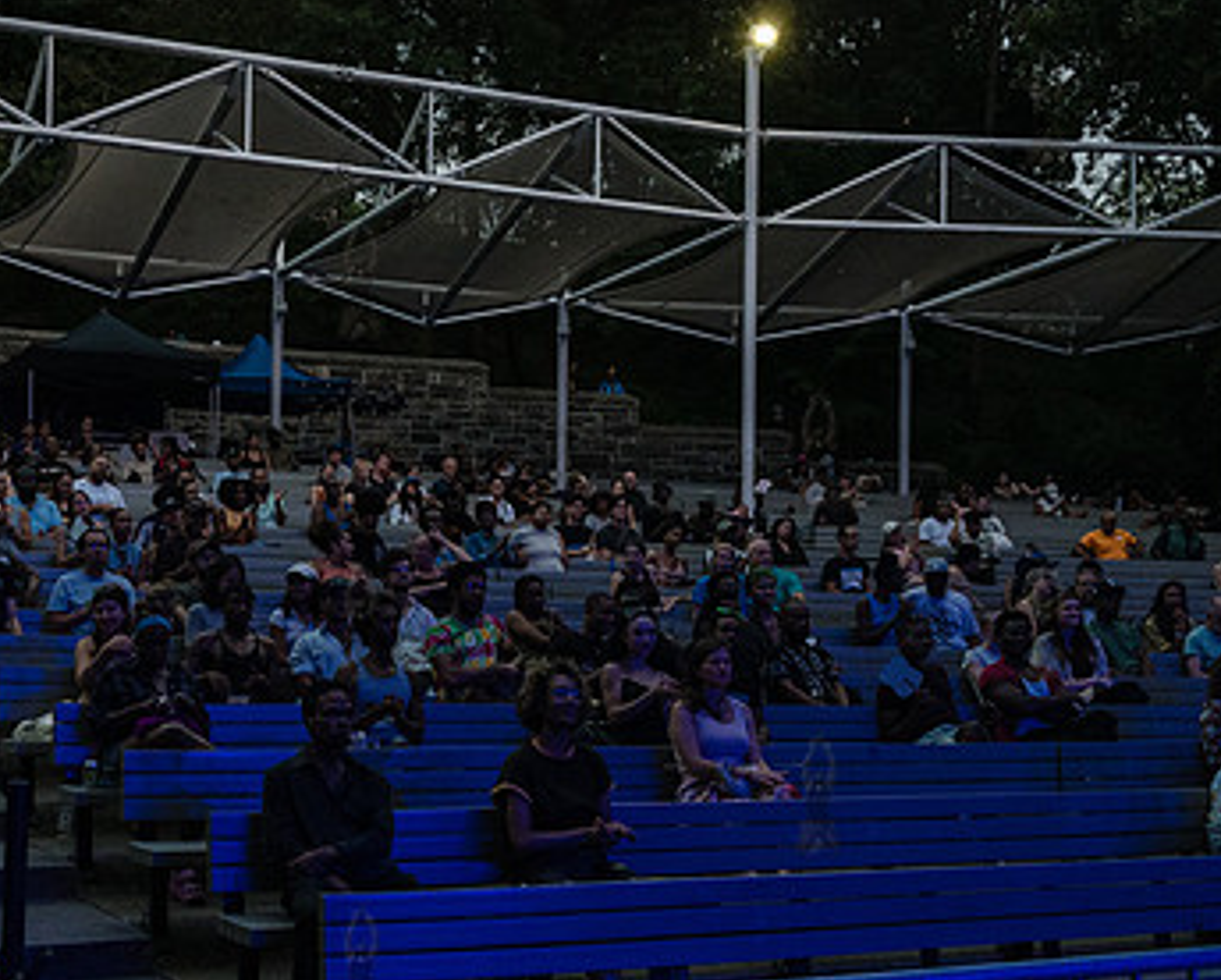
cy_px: 620
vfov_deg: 30.7
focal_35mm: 49
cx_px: 358
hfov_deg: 37.4
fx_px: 1773
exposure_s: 1/320
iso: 4000
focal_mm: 31
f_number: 3.5
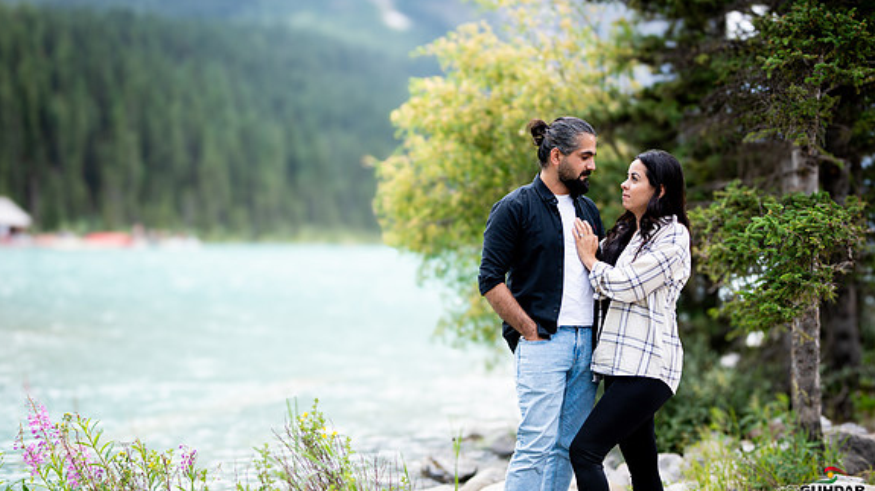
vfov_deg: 28.9
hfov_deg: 49.4
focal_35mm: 41
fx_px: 951
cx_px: 420
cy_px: 311
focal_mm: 35
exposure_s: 1/5000
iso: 200
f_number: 1.2
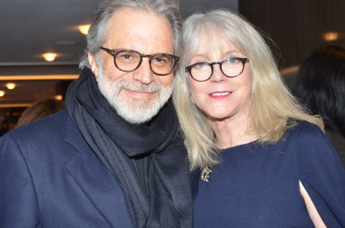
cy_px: 133
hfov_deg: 33.0
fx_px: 581
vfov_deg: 22.2
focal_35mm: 61
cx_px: 149
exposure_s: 1/60
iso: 800
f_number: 4
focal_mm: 27
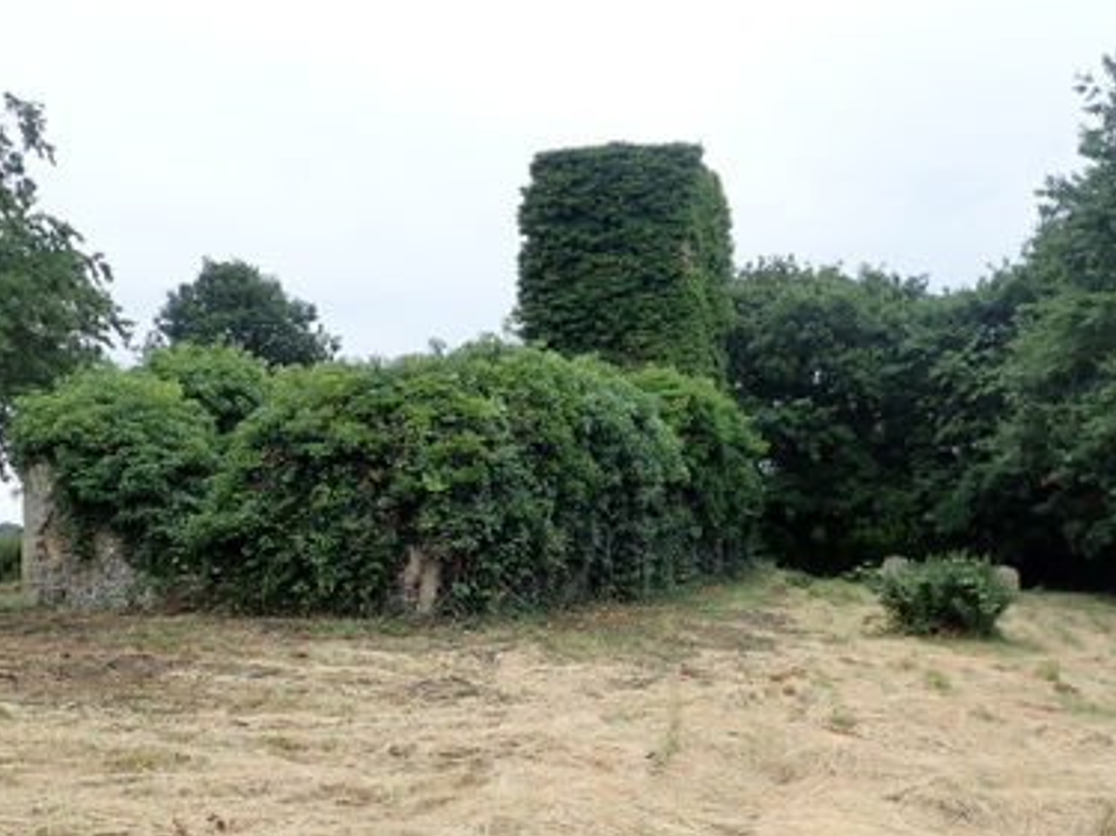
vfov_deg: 43.9
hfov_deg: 56.8
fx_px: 1031
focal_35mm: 32
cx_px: 548
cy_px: 503
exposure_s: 1/400
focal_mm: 4.5
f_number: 2.8
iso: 100
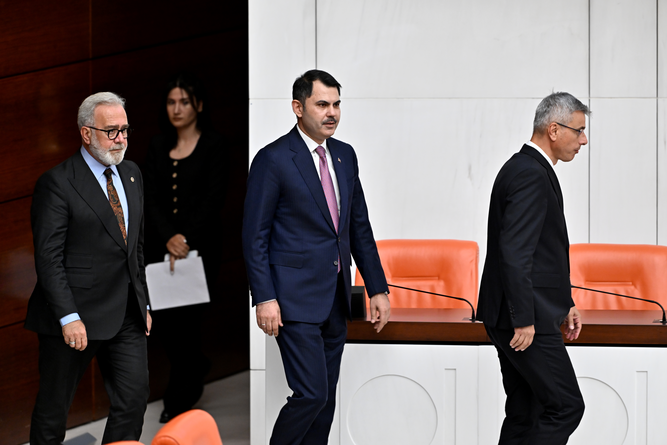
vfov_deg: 3.4
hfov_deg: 5.2
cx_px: 334
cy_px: 222
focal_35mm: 400
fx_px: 7411
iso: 1600
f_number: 3.5
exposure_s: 1/250
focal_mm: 400
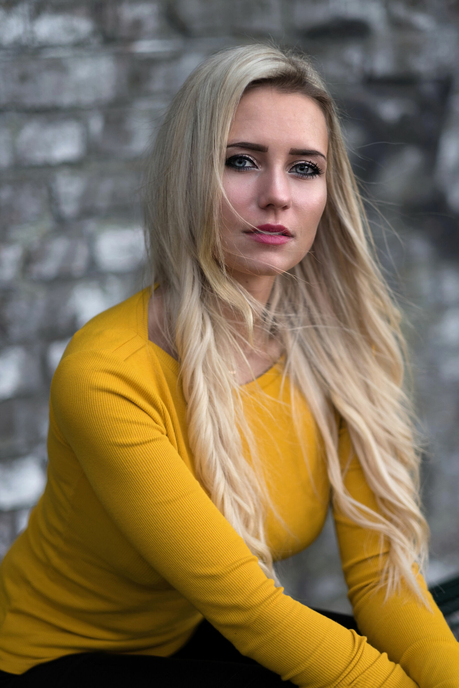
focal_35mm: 84
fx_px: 1606
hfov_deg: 16.3
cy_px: 344
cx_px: 230
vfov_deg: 24.2
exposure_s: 1/2000
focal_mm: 56
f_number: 1.2
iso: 200
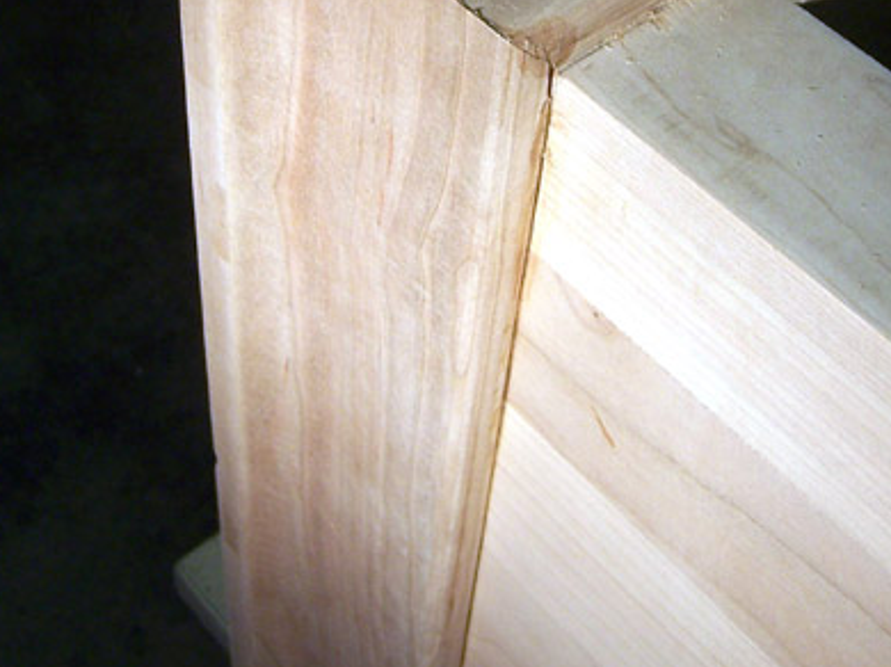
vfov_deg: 23.3
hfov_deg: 31.7
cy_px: 57
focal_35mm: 61
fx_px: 1569
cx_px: 404
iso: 80
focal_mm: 5.5
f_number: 3.4
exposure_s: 1/60
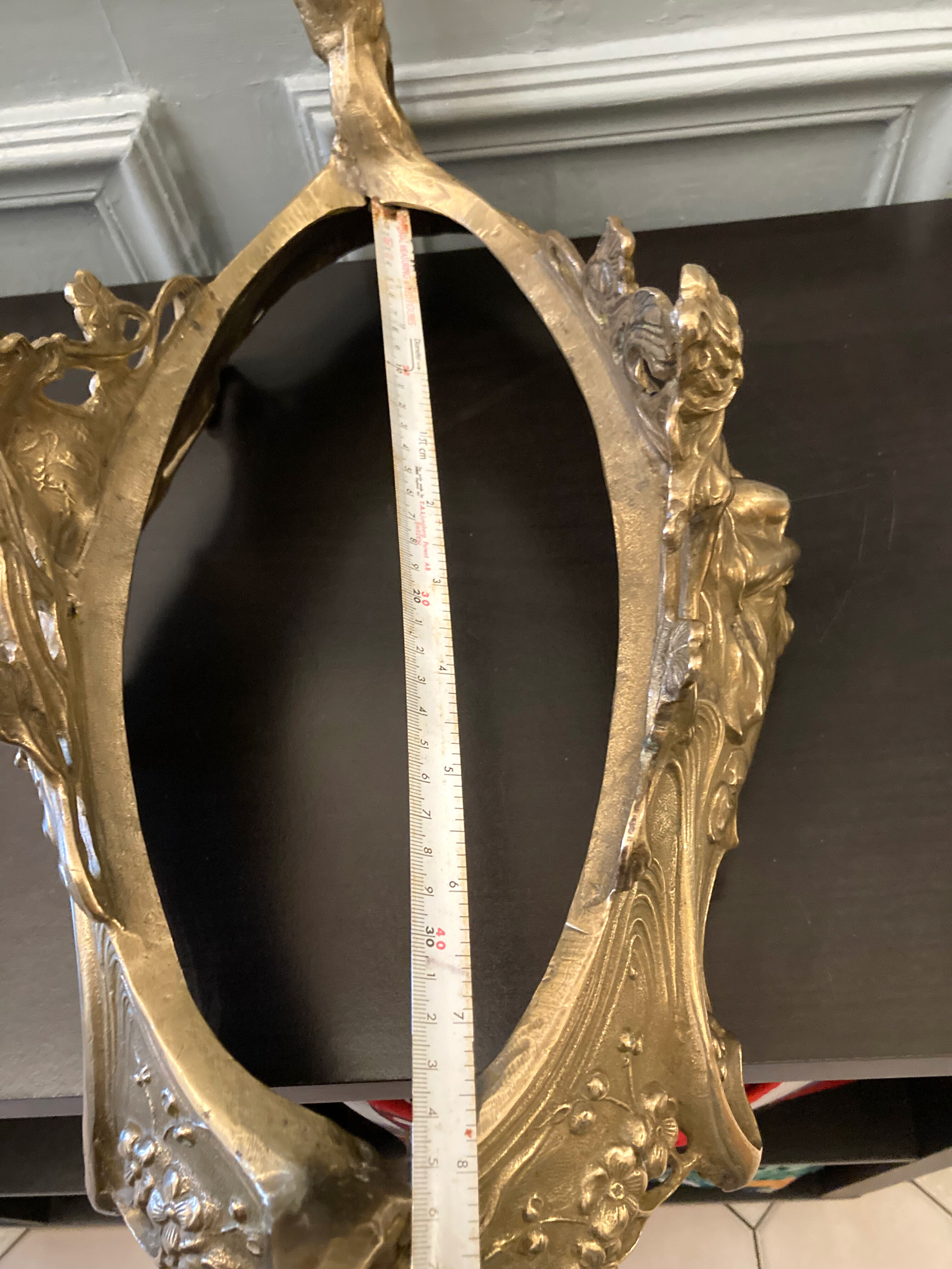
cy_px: 634
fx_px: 1027
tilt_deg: -58.0
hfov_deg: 49.7
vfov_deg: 63.4
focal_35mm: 28
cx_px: 476
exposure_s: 1/25
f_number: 1.8
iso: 500
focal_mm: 3.99
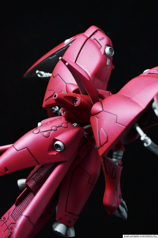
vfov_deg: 28.1
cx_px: 79
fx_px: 474
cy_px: 119
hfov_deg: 18.9
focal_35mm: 72
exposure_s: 1/60
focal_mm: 48
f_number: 7.1
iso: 400
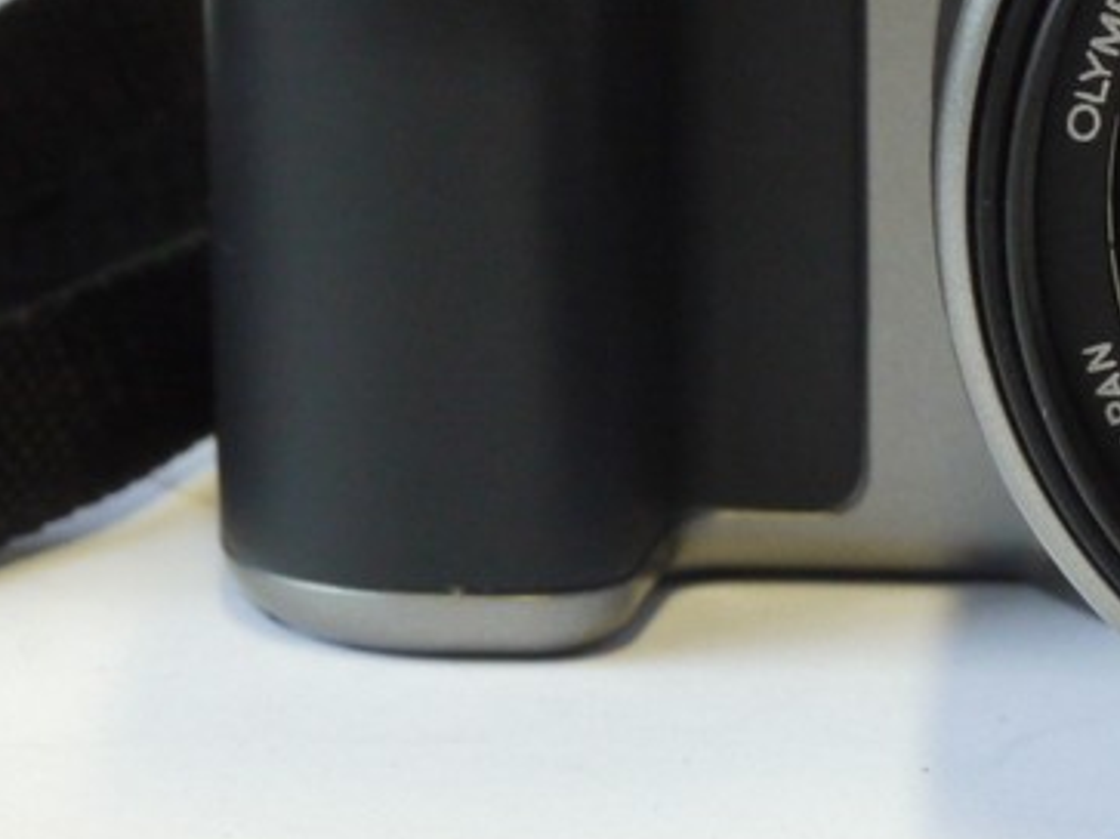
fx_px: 7698
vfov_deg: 6.2
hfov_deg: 8.3
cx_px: 1250
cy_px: 83
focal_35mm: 238
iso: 800
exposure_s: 1/30
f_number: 10
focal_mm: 36
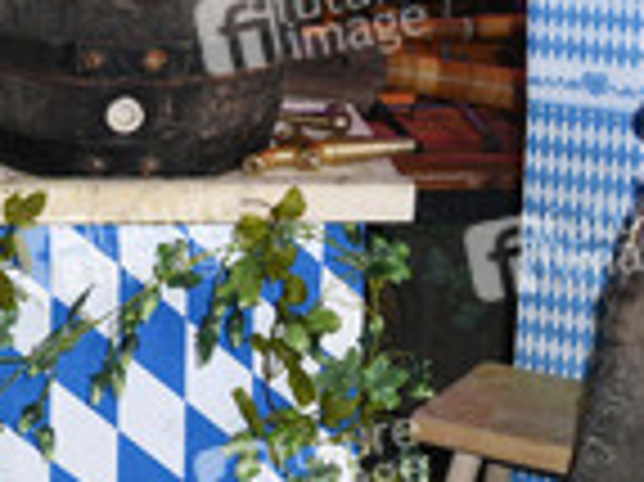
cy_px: -90
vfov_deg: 14.7
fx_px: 1803
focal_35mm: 97
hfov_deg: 20.2
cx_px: 191
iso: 2500
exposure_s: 1/200
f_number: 5.6
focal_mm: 32
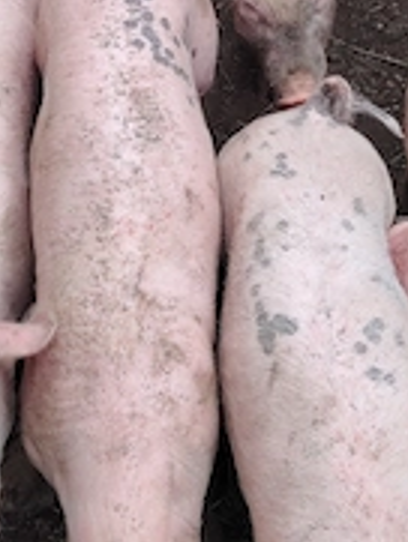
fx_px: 1146
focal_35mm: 73
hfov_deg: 20.2
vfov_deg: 26.7
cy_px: 284
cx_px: 180
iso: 100
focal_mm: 5.25
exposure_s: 1/264
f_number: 1.75
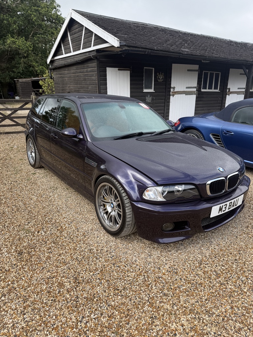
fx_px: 234
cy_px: 168
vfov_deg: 71.6
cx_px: 126
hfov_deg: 56.8
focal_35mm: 24
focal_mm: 6.76
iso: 80
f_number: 1.78
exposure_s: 1/1139
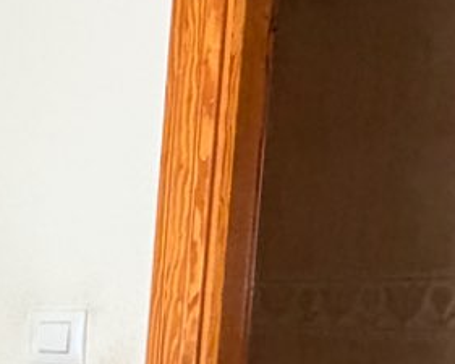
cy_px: 396
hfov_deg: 15.9
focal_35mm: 73
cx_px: -580
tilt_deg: -5.6
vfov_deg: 20.1
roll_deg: +0.7
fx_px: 983
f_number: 2.2
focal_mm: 2.22
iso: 400
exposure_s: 1/60
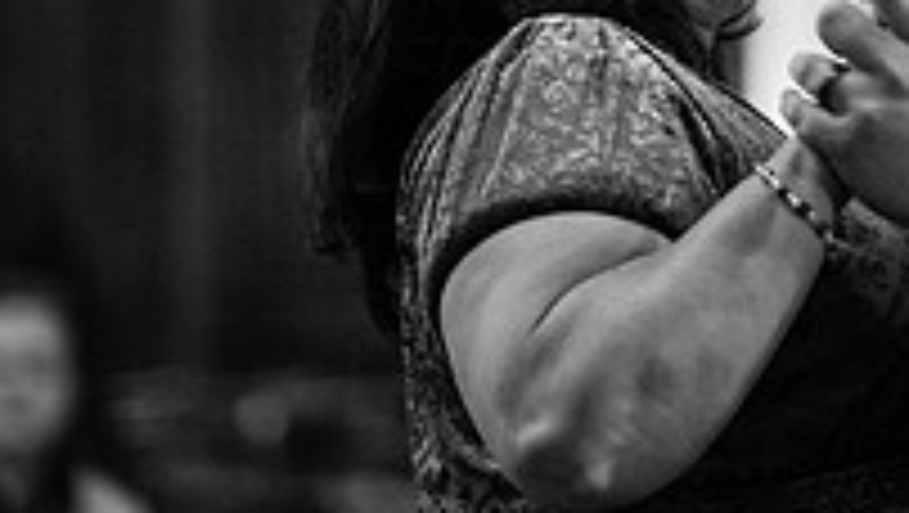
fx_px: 6151
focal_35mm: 255
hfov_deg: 8.4
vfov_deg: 4.7
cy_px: -288
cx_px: 904
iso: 2500
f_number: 1.4
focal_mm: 85
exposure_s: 1/250
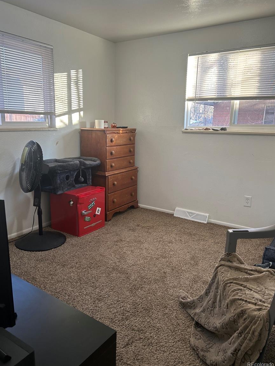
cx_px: 133
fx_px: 286
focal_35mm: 27
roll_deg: -0.7
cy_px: 179
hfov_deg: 51.3
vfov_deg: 65.3
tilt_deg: -11.9
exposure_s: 1/60
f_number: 1.5
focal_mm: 5.7
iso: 64
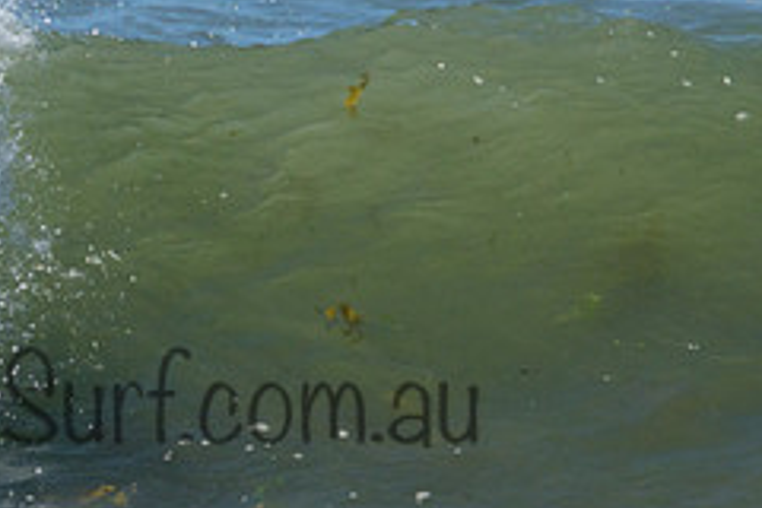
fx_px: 50860
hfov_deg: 0.9
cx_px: 81
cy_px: 262
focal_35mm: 2403
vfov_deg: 0.6
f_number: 11
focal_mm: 800
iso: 640
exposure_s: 1/2000
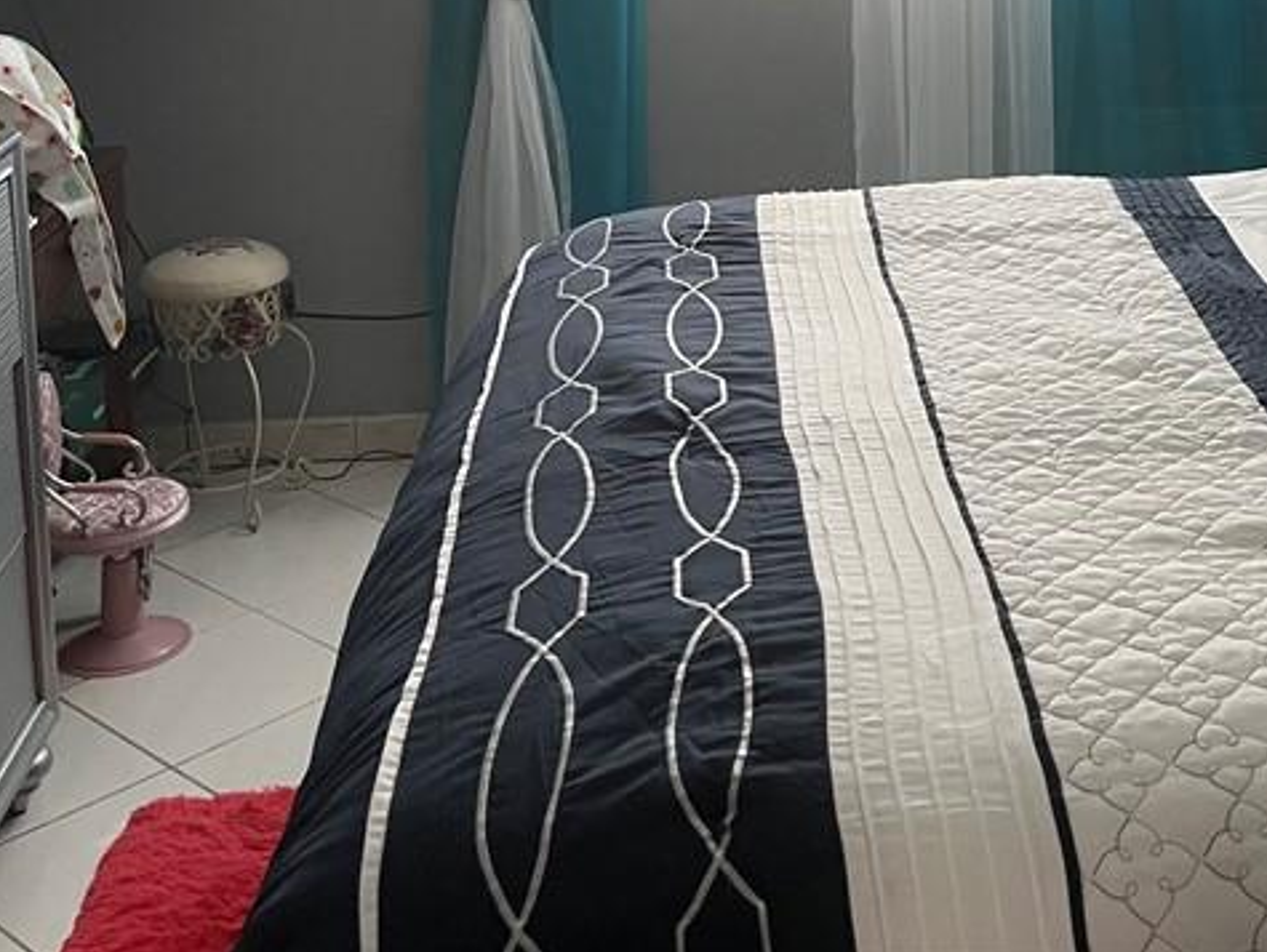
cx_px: 968
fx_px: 2051
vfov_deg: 24.6
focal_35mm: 56
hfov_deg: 33.6
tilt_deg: -9.2
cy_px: -64
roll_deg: +1.1
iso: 125
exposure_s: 1/82
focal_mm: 5.1
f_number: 1.6
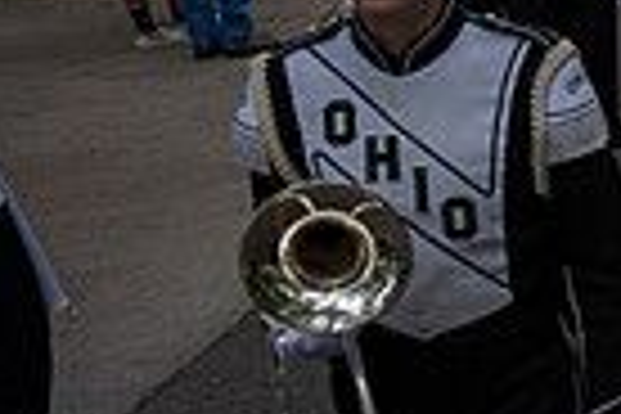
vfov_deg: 13.5
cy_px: 236
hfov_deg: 16.1
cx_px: 1215
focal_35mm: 101
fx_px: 1742
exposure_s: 1/1000
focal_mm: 24
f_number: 4
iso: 100
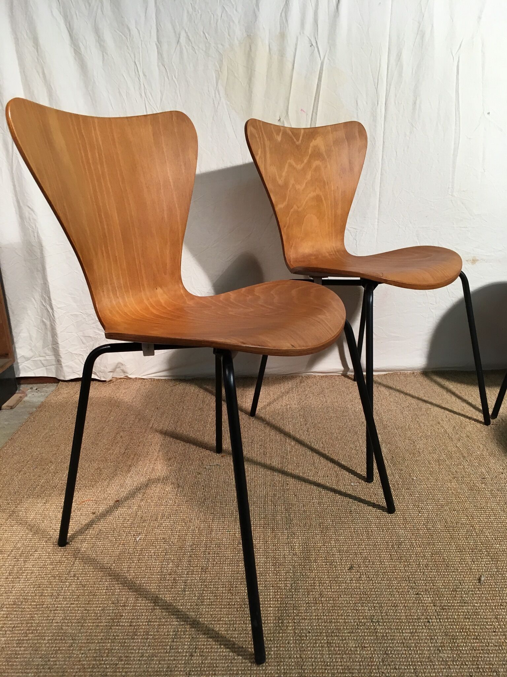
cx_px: 254
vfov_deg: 61.7
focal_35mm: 29
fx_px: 566
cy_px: 338
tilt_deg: -16.6
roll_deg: +3.5
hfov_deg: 48.2
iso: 50
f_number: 2.2
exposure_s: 1/33
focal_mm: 4.15
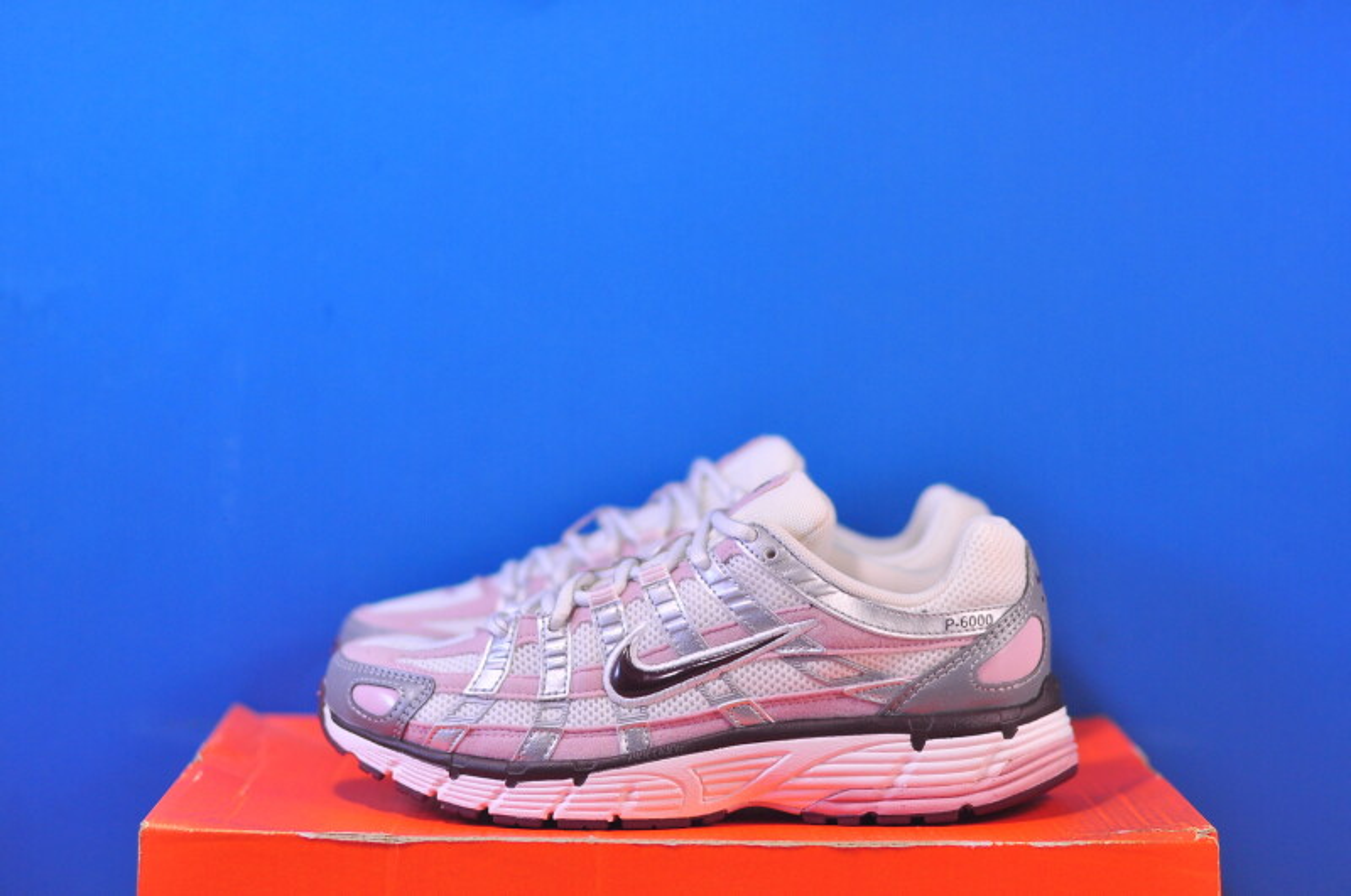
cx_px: 676
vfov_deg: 18.1
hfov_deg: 27.0
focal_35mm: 75
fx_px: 2811
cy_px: 448
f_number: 2.2
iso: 250
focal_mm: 50
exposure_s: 1/320
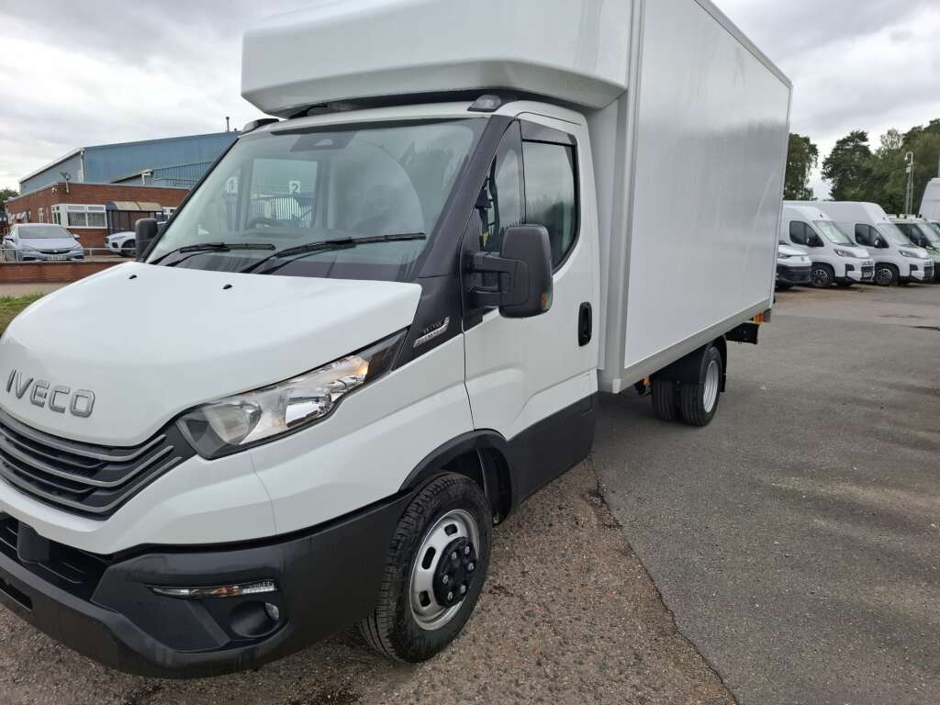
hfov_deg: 73.9
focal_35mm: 23
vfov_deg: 58.9
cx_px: 470
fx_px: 625
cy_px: 352
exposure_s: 1/1172
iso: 50
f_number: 1.8
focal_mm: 5.54
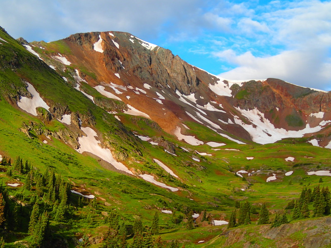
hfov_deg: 31.7
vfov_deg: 24.0
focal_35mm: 61
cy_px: 124
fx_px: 583
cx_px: 166
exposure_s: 1/320
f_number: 5
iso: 100
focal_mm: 11.01
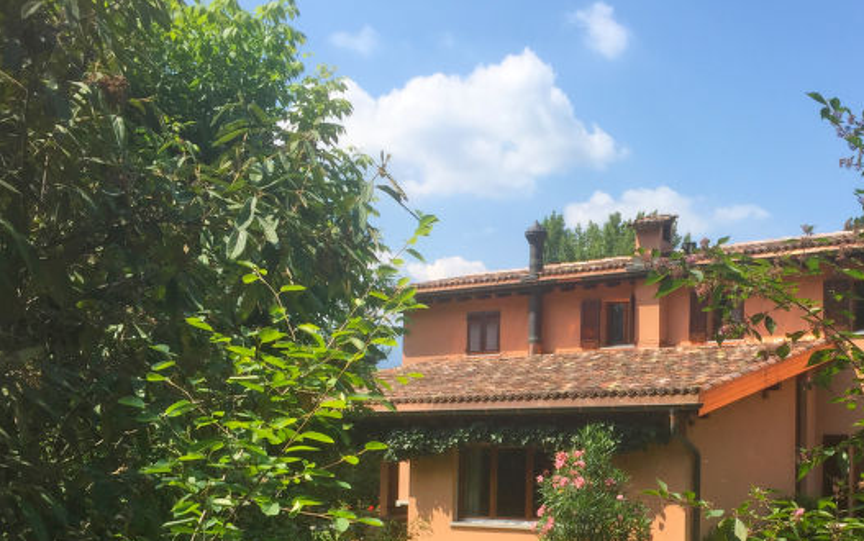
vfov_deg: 28.8
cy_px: 408
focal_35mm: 44
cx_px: 606
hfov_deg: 44.3
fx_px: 1037
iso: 32
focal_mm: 4.15
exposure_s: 1/1647
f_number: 2.2
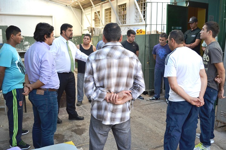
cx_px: 113
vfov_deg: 40.0
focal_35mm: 33
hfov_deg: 57.2
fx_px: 207
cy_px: 75
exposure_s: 1/60
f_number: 3.8
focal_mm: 22
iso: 400
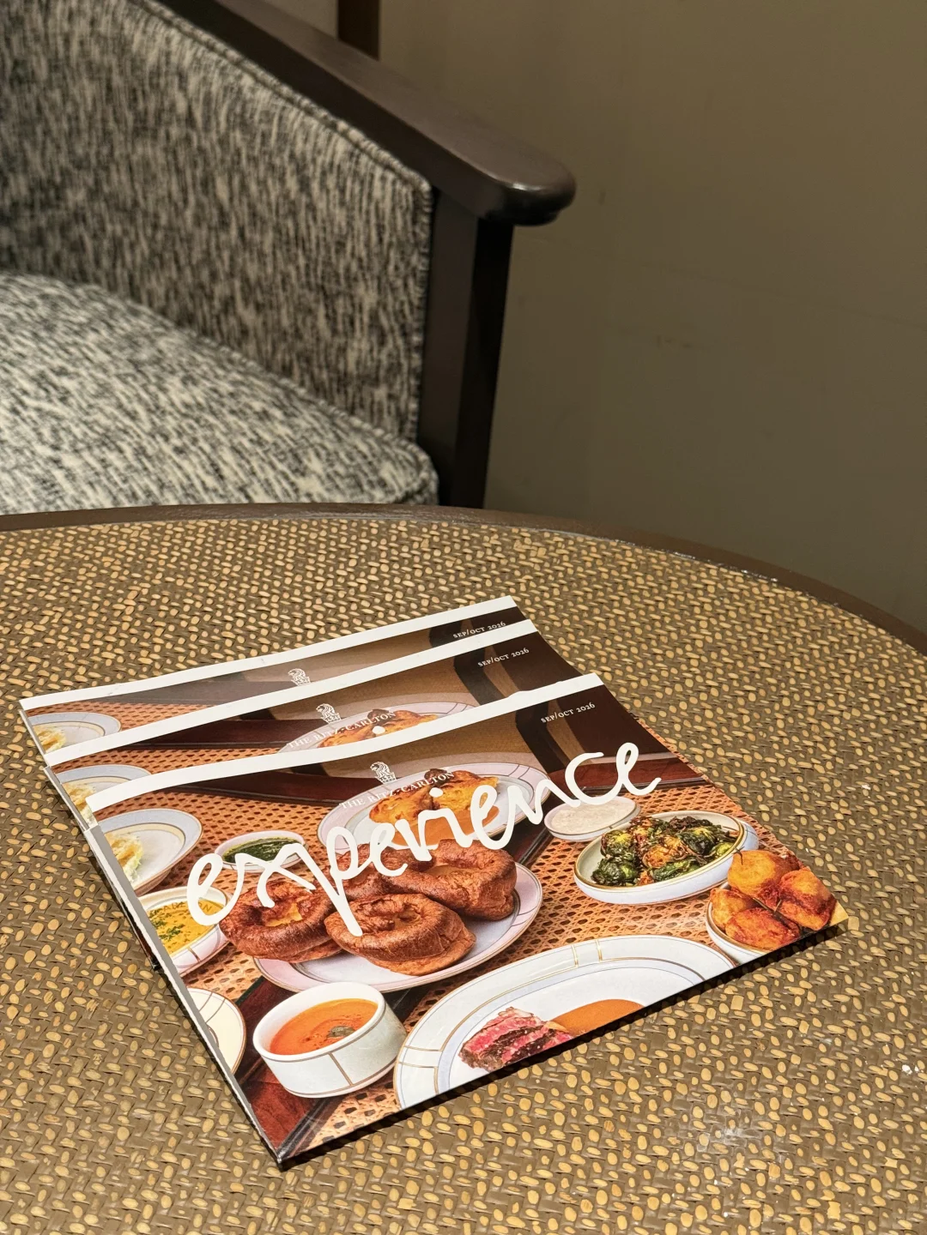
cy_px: 618
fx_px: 1714
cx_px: 464
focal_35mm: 48
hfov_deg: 30.3
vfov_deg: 39.7
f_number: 1.78
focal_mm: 6.76
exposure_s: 1/50
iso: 200
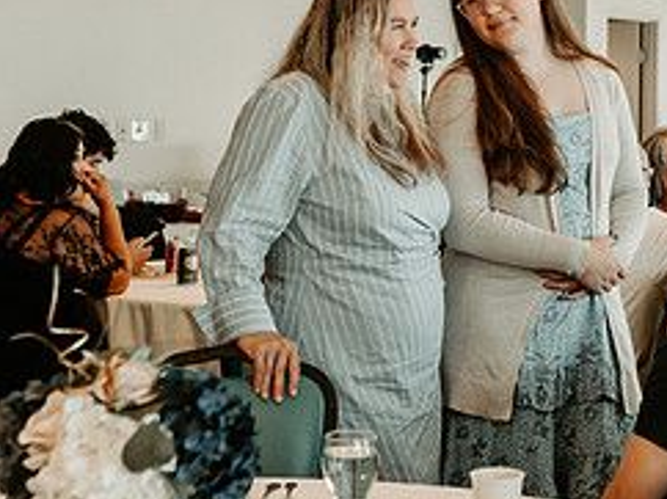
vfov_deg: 15.9
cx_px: 526
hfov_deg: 21.3
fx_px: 1752
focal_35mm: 91
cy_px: 9
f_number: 3.2
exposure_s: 1/320
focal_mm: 35
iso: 320
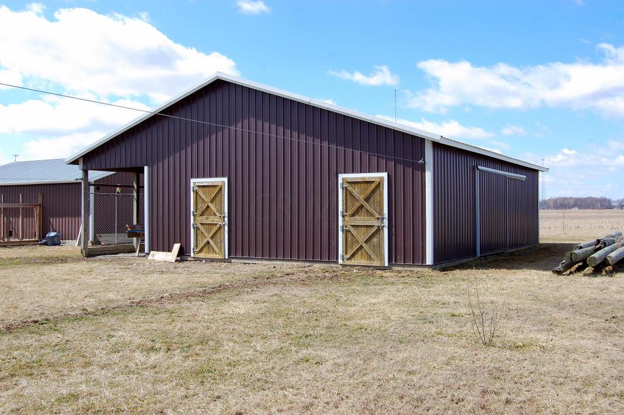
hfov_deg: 53.2
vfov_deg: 36.8
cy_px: 208
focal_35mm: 36
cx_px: 312
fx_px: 623
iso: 200
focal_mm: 24
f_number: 9
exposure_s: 1/320
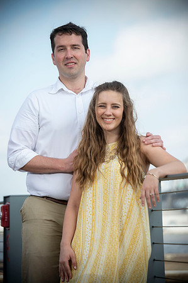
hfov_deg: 8.6
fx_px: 1256
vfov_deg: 12.9
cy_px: 142
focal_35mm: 160
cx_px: 94
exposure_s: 1/200
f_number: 5.6
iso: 50
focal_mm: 160
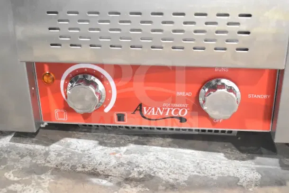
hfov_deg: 41.1
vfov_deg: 28.1
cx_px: 144
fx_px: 385
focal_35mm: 48
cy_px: 96
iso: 6400
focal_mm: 32
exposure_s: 1/80
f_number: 4.5
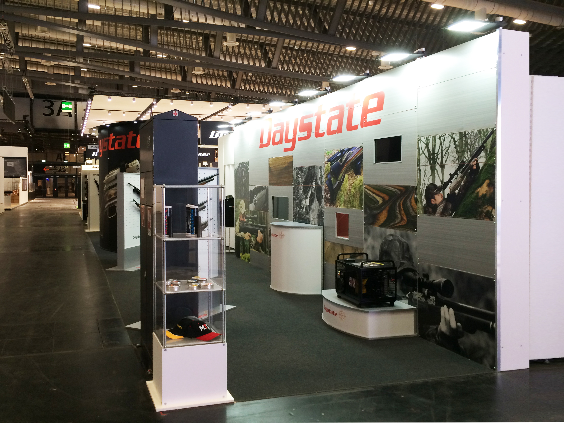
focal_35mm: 30
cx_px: 282
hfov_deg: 60.0
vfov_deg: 46.8
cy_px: 212
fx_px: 489
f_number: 2.2
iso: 100
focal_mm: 4.12
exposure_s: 1/30
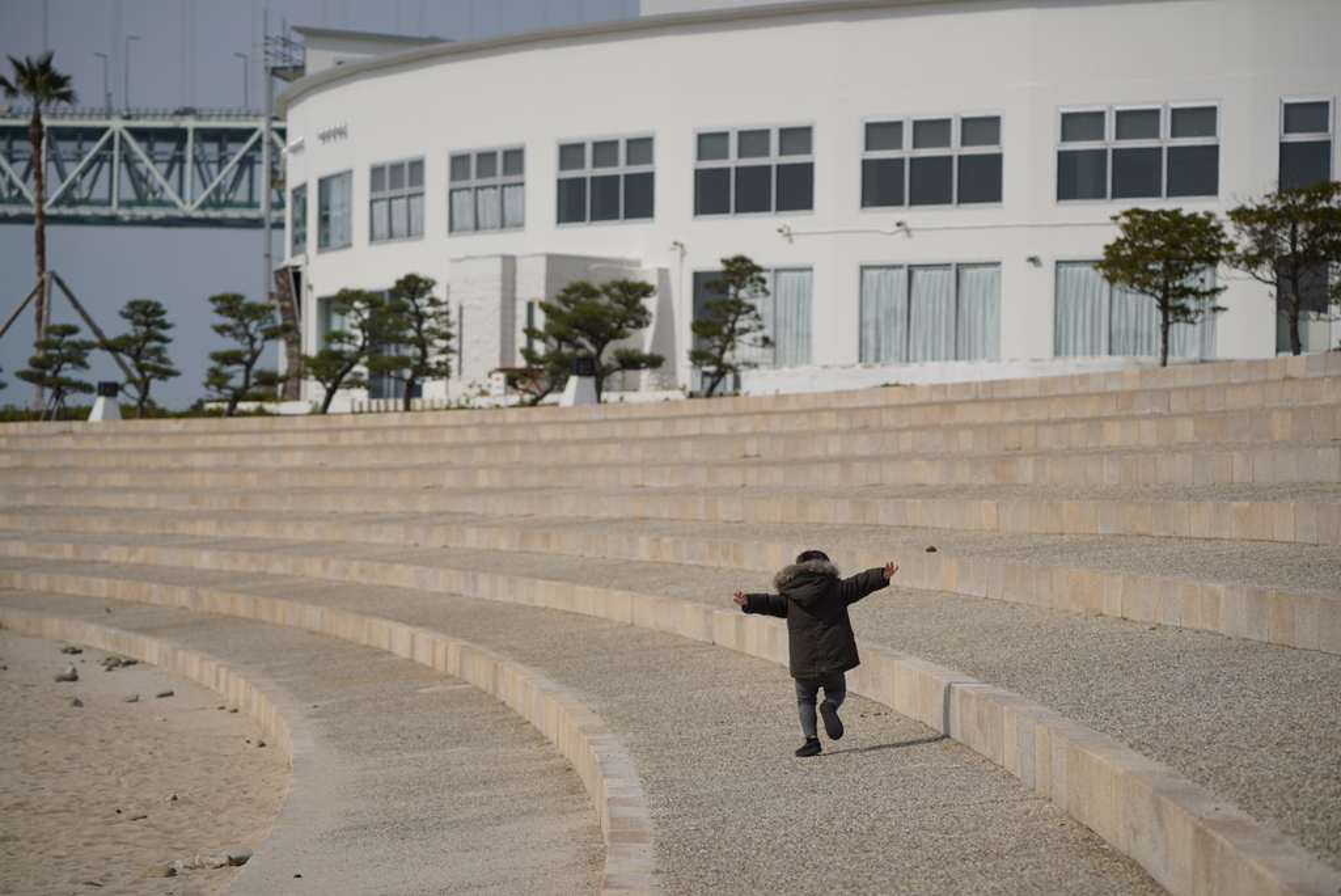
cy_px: 448
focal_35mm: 119
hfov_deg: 17.2
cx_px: 670
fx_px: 4435
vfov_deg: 11.5
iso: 100
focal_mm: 119
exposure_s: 1/1250
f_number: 5.6
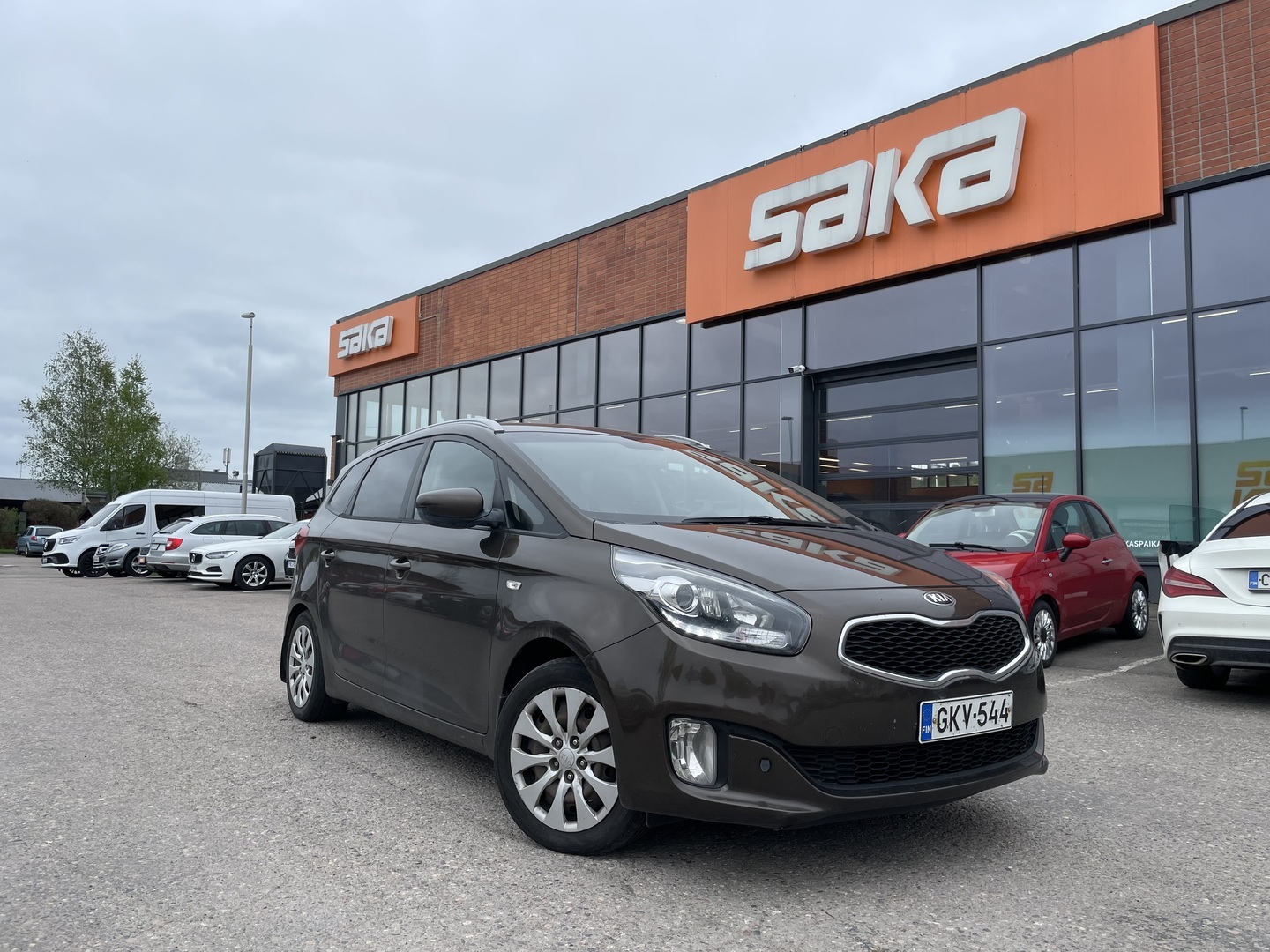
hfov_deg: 67.3
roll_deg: -1.4
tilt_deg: +5.5
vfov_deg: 53.1
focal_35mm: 26
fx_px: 954
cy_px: 476
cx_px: 635
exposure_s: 1/1825
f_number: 1.6
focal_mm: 4.2
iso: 32
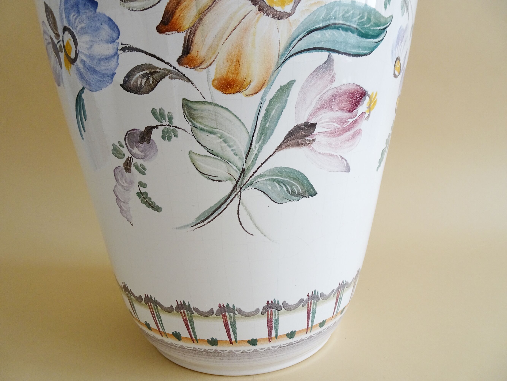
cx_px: 254
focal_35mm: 24
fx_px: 351
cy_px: 190
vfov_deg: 56.8
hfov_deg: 71.6
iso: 100
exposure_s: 1/30
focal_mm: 4.1
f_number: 3.5
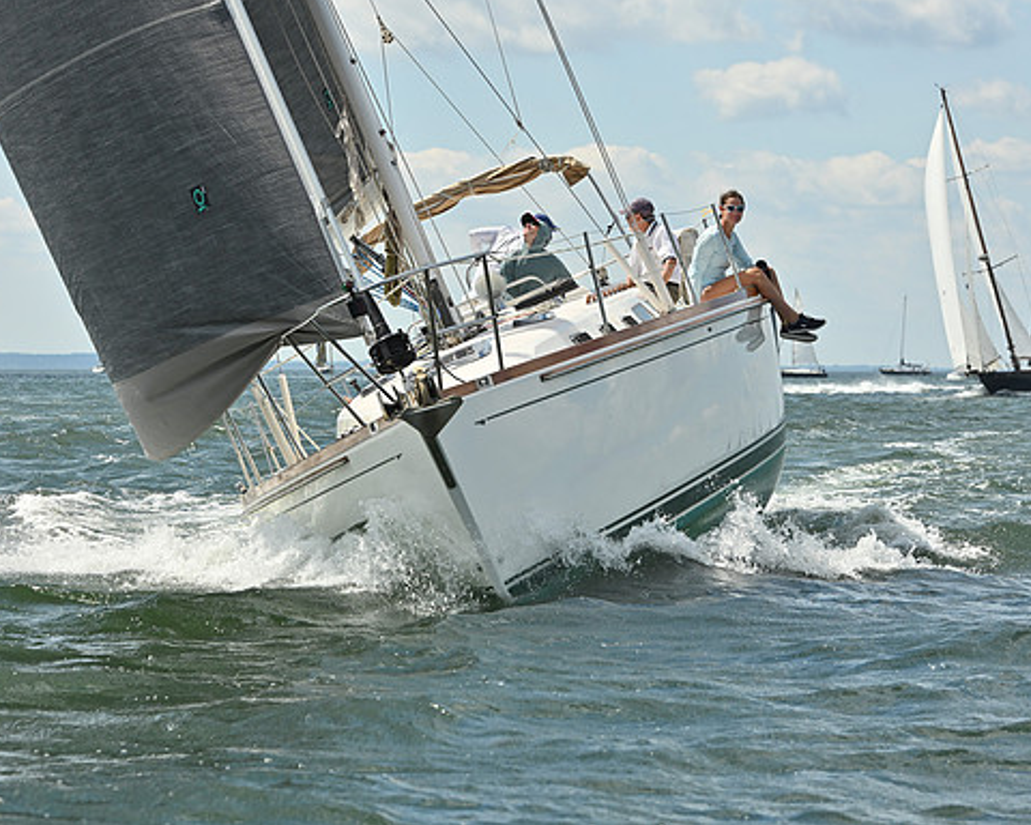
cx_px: 505
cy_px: 411
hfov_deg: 14.2
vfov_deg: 11.4
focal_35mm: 136
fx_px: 4150
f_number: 8
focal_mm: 120
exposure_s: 1/1250
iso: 250
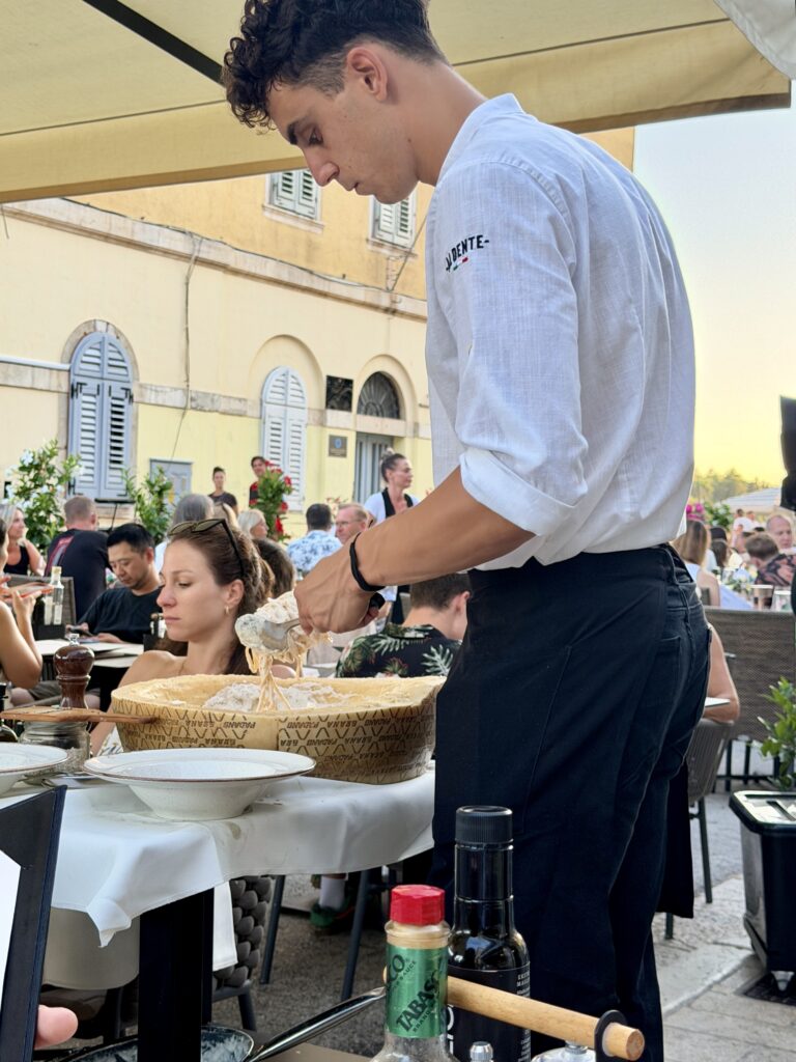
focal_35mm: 48
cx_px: 398
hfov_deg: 30.3
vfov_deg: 39.7
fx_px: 1472
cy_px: 531
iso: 50
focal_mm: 6.76
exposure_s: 1/146
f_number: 1.78
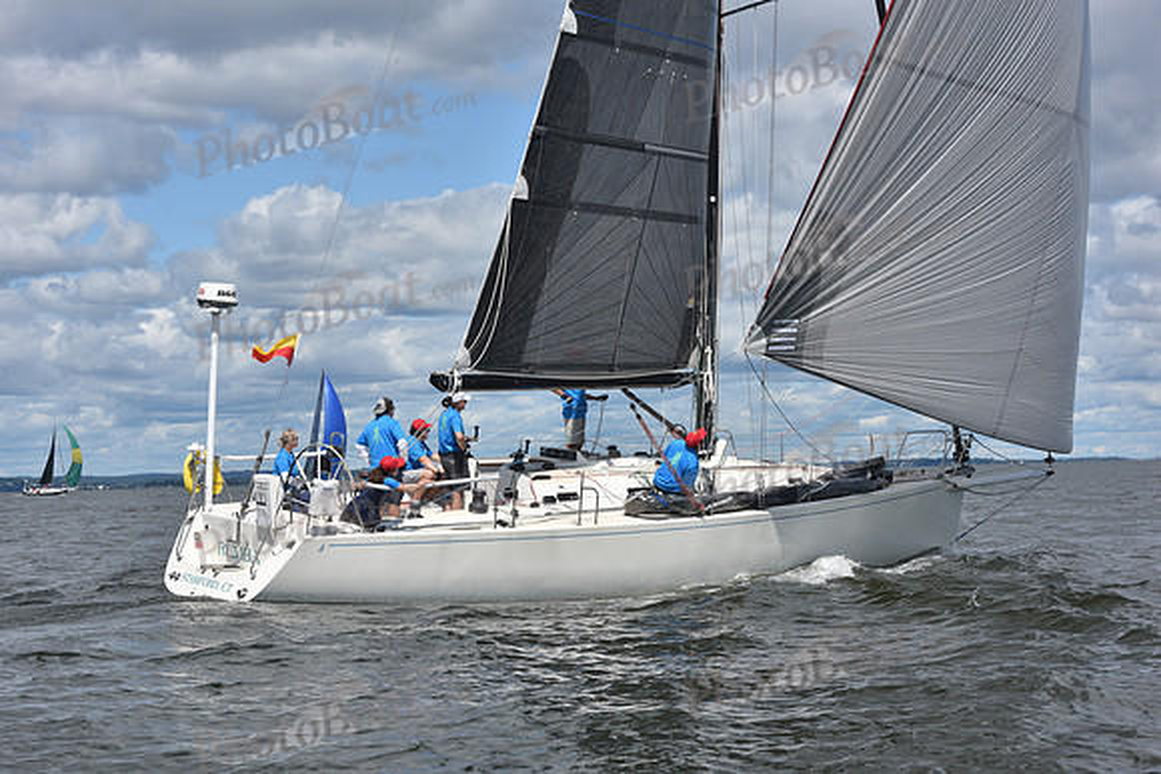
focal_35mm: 70
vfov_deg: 19.5
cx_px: 580
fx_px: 2258
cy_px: 387
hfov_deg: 28.8
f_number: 11
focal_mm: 70
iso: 250
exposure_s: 1/800
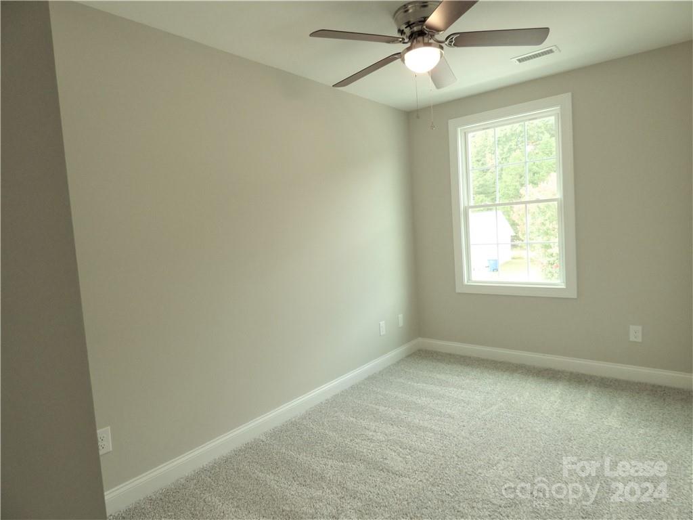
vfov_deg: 66.0
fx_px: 400
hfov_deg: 81.7
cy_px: 260
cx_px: 346
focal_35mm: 20
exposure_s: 1/60
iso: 200
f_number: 2.8
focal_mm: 3.58
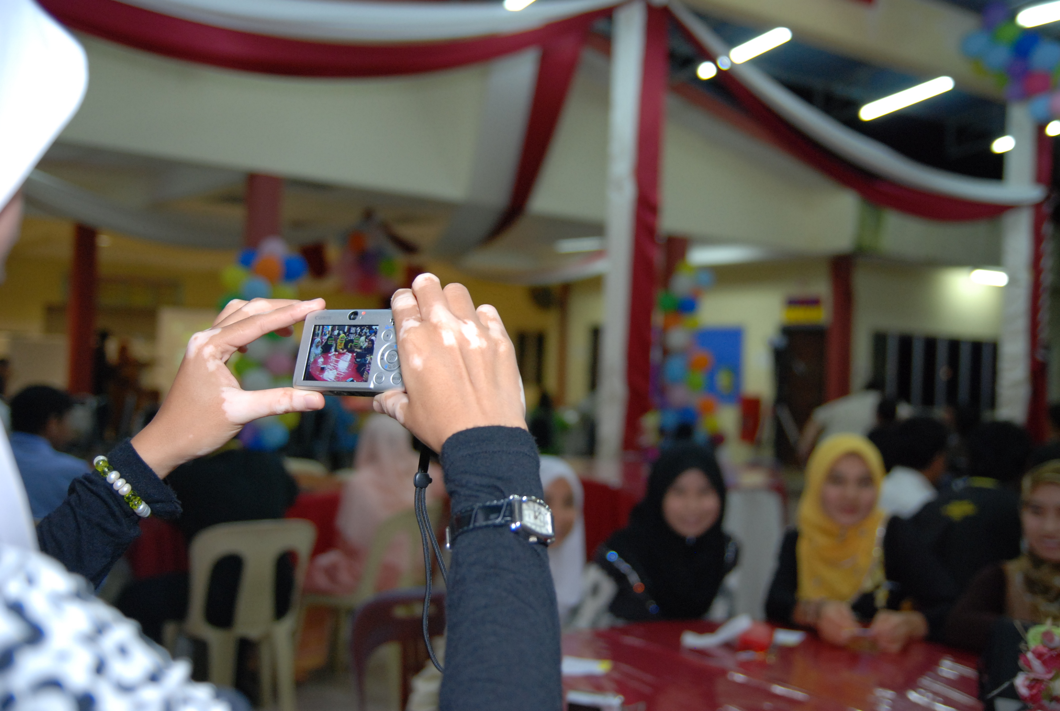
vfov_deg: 34.4
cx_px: 530
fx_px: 1151
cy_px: 356
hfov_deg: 49.5
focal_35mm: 39
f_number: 2.8
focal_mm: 26
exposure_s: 1/60
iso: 500
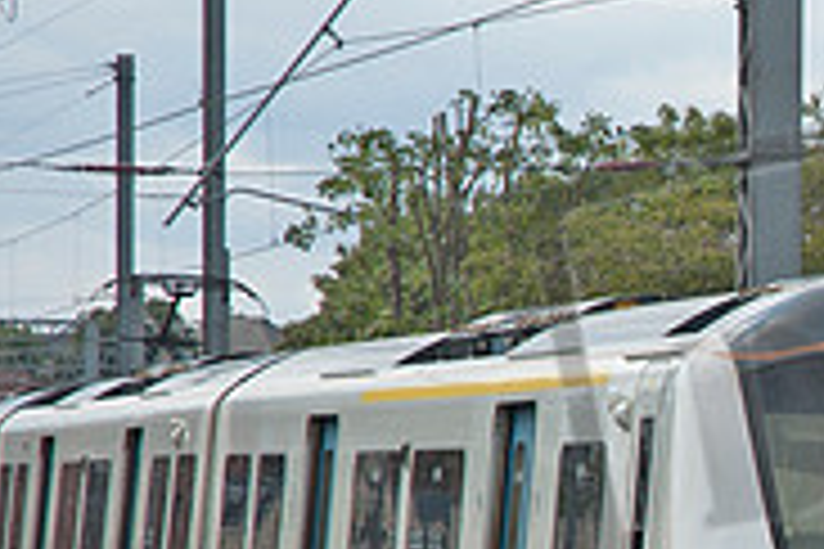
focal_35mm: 333
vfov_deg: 4.1
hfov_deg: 6.1
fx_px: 7621
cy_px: 493
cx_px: 1180
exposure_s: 1/500
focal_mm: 70
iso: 250
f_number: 5.6
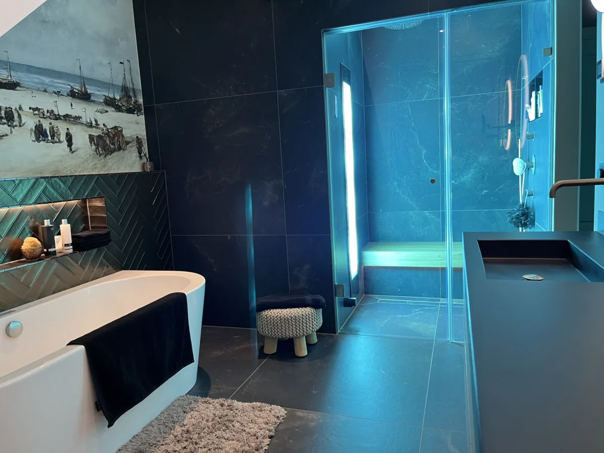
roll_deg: +3.3
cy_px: 226
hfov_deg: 67.3
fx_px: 454
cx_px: 302
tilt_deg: -8.3
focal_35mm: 26
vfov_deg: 53.1
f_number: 1.6
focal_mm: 5.1
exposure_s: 1/50
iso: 64
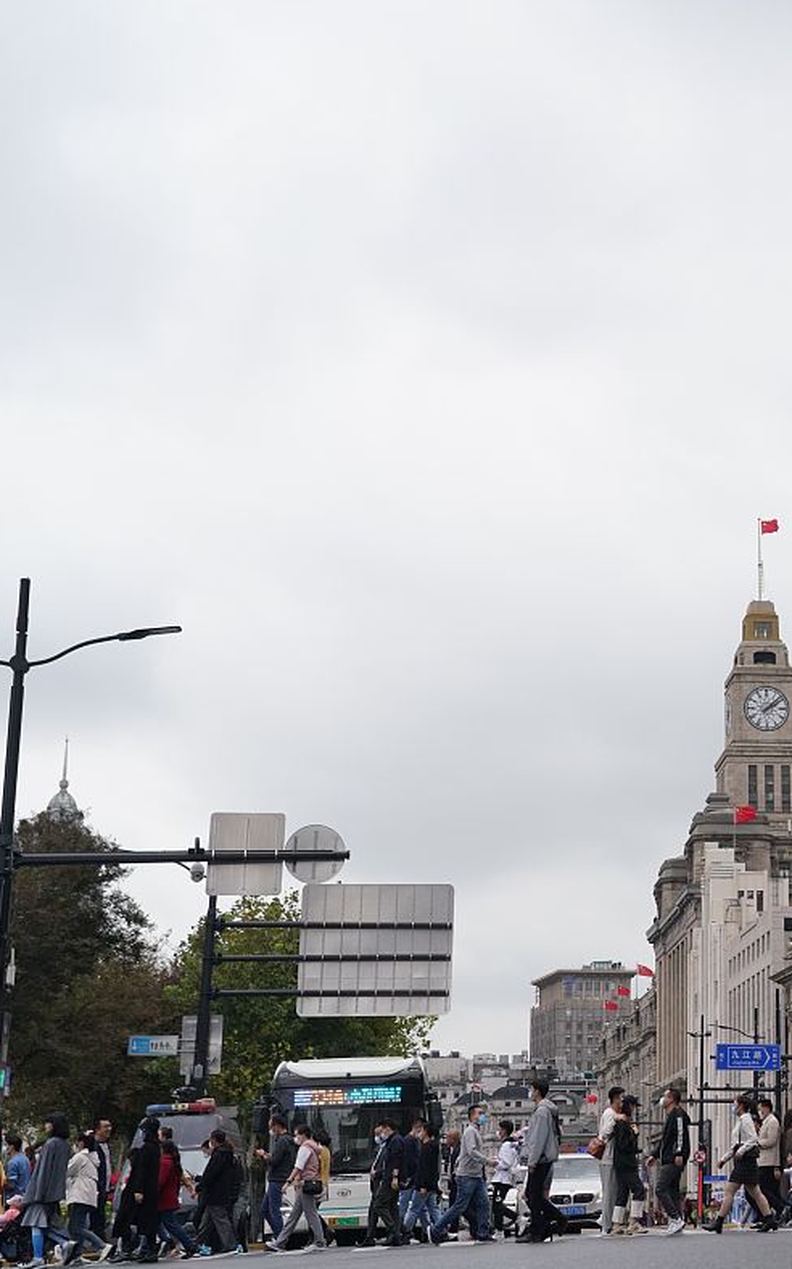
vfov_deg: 34.6
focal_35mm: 59
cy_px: 642
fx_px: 2039
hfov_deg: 20.7
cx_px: 918
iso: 2000
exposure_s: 1/1250
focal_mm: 38
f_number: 5.6
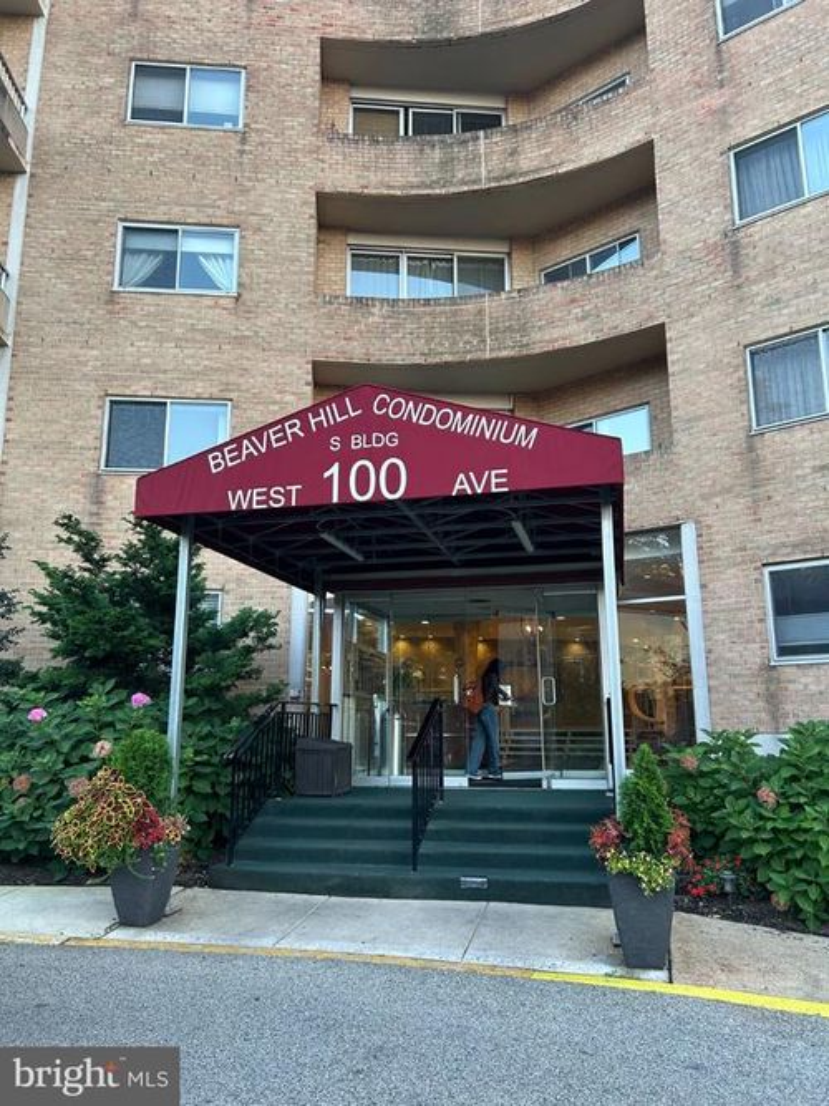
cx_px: 414
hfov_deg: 53.0
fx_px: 830
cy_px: 553
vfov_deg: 67.3
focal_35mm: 26
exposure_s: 1/121
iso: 100
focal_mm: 5.7
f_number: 1.5
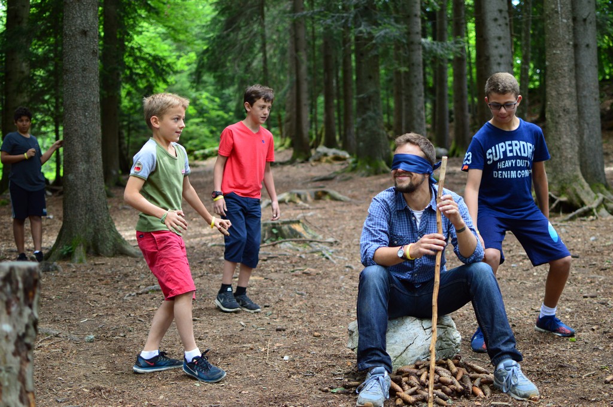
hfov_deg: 37.9
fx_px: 893
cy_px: 204
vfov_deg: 25.7
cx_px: 306
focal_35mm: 52
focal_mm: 35
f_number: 1.8
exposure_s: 1/320
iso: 400
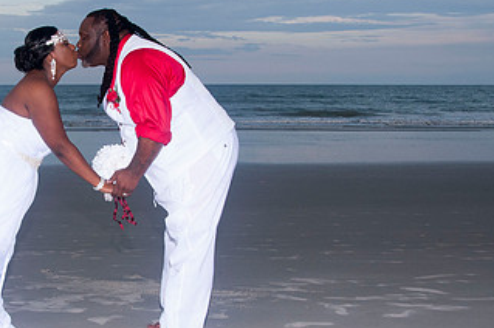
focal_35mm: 60
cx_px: 74
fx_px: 822
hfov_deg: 32.2
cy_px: 165
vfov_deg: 22.6
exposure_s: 1/200
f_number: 5.6
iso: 400
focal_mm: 22
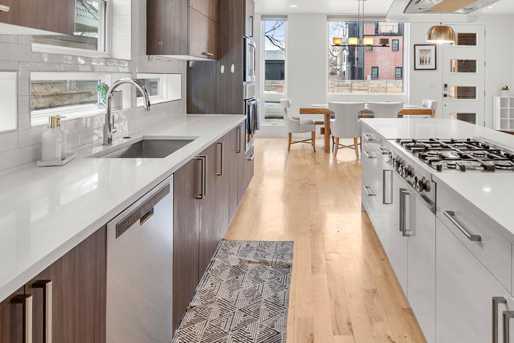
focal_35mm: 26
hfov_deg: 68.7
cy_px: 67
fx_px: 371
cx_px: 307
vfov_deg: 46.9
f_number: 7.1
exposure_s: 1/15
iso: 250
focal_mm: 16
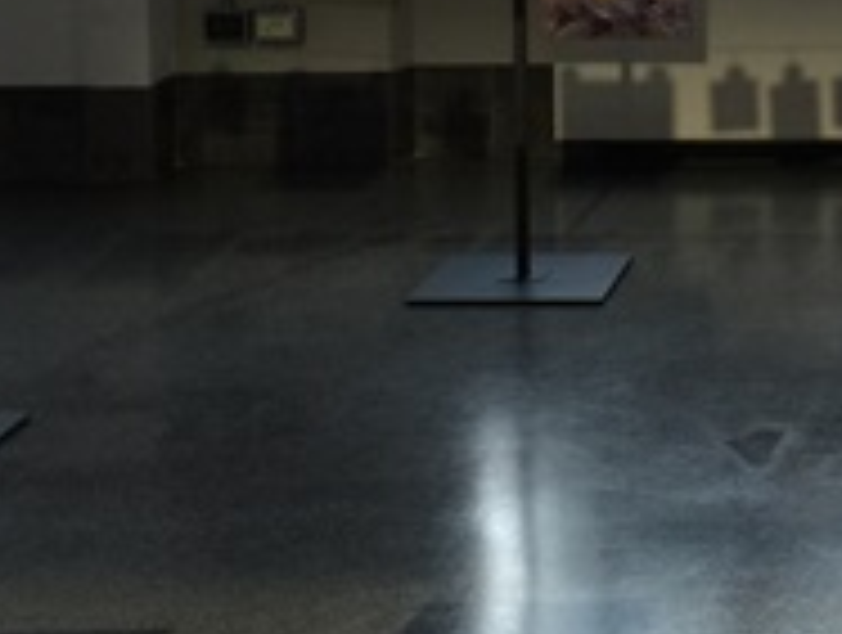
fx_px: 2413
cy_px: -144
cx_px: 1027
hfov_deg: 18.7
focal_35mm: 99
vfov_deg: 14.5
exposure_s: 1/15
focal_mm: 4.15
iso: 32
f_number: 2.2
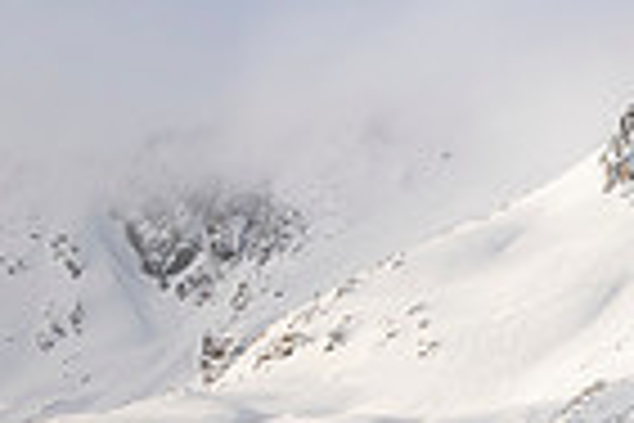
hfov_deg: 6.4
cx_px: 751
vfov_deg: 4.3
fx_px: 5653
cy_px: 331
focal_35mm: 321
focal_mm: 78
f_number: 8
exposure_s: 1/640
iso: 125
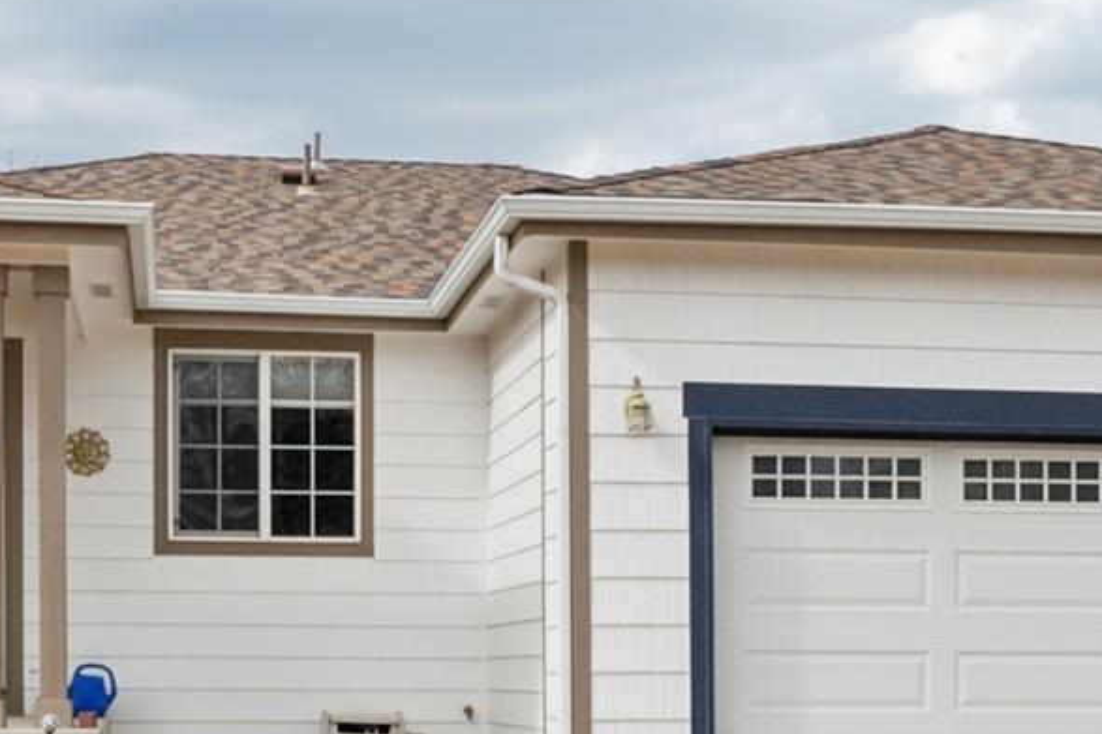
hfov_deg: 32.6
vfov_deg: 22.1
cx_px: 434
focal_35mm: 61
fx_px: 1878
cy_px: 434
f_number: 8
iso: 100
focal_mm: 15
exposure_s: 1/750
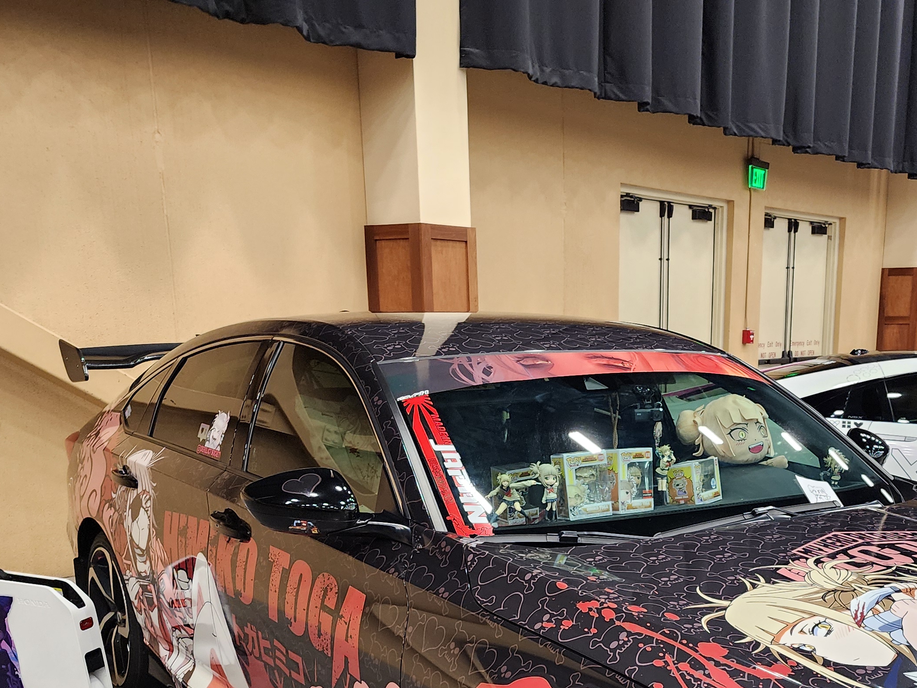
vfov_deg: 30.9
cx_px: 615
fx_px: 1166
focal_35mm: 44
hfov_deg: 42.3
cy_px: 656
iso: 250
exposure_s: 1/120
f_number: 1.8
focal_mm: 6.4
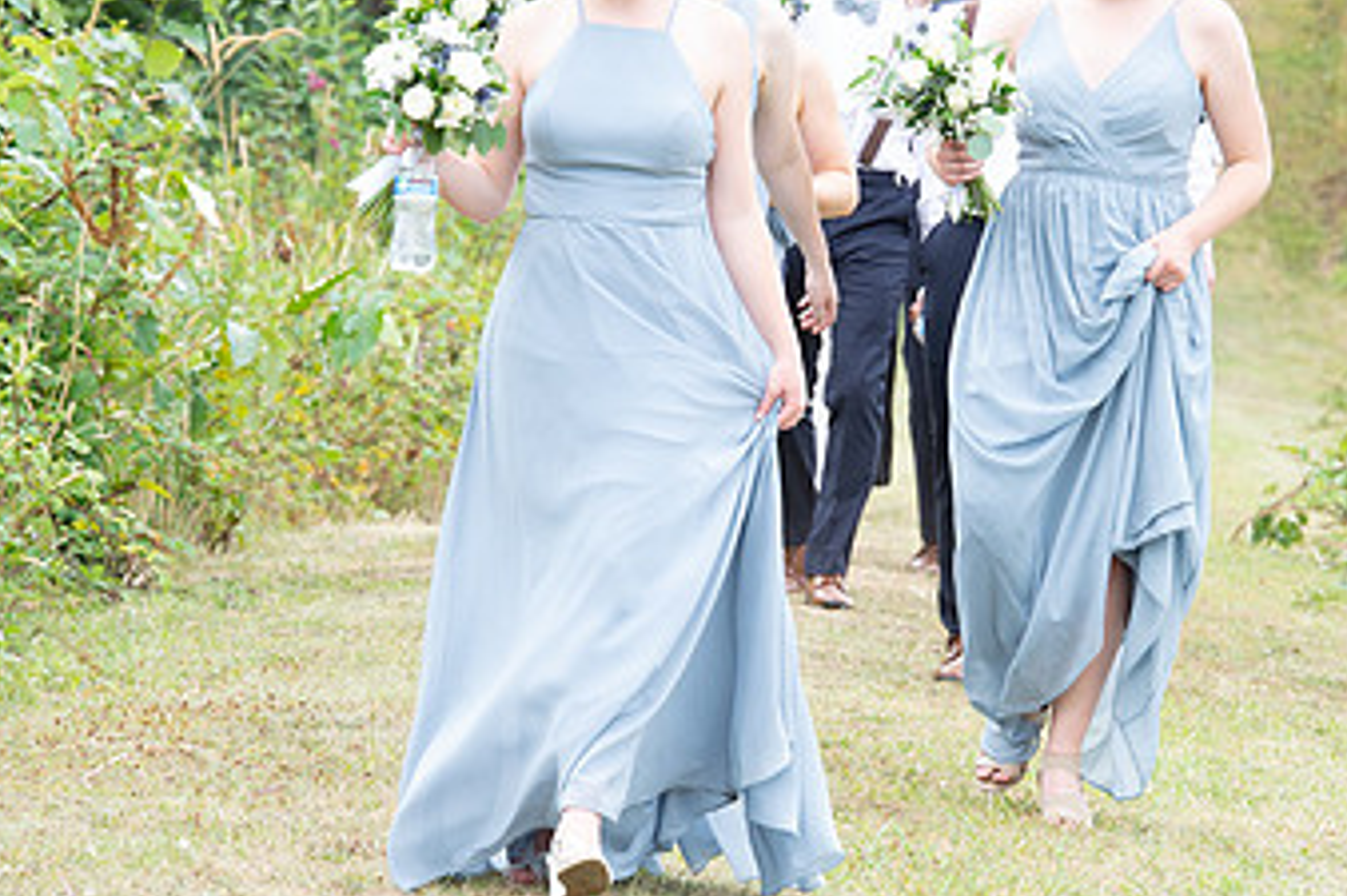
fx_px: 11556
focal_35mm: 309
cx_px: 885
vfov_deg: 4.4
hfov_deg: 6.7
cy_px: 309
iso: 400
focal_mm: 180
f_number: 9
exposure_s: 1/200
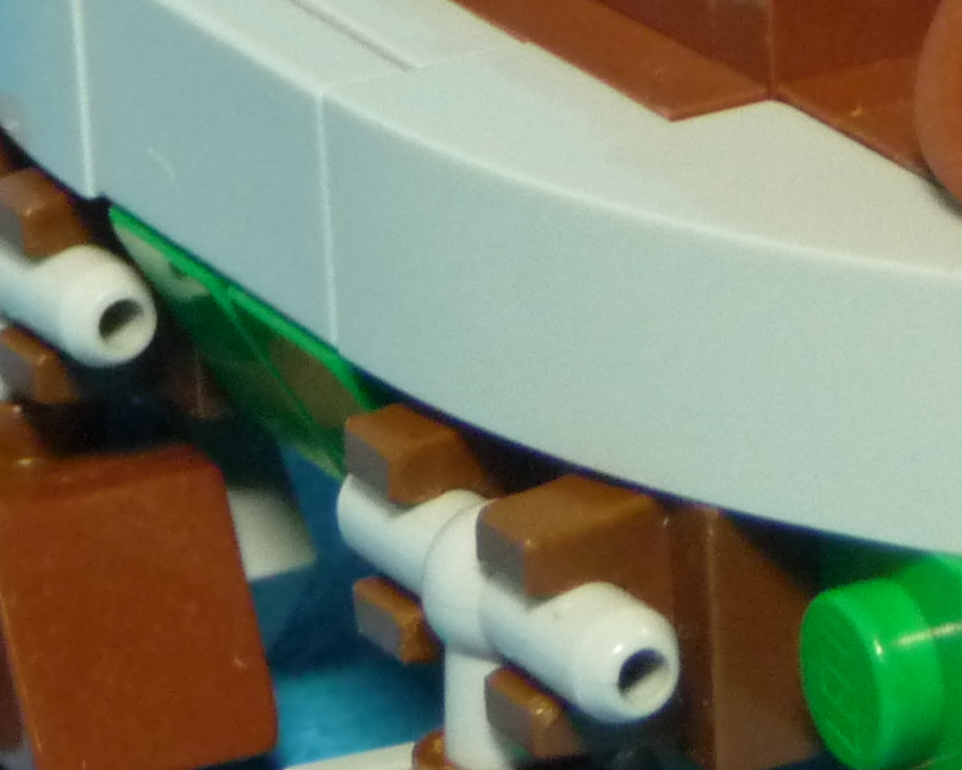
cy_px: -23
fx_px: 7974
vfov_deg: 5.5
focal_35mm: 280
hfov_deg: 6.8
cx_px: 1347
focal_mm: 11.3
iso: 400
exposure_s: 1/40
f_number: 4.5
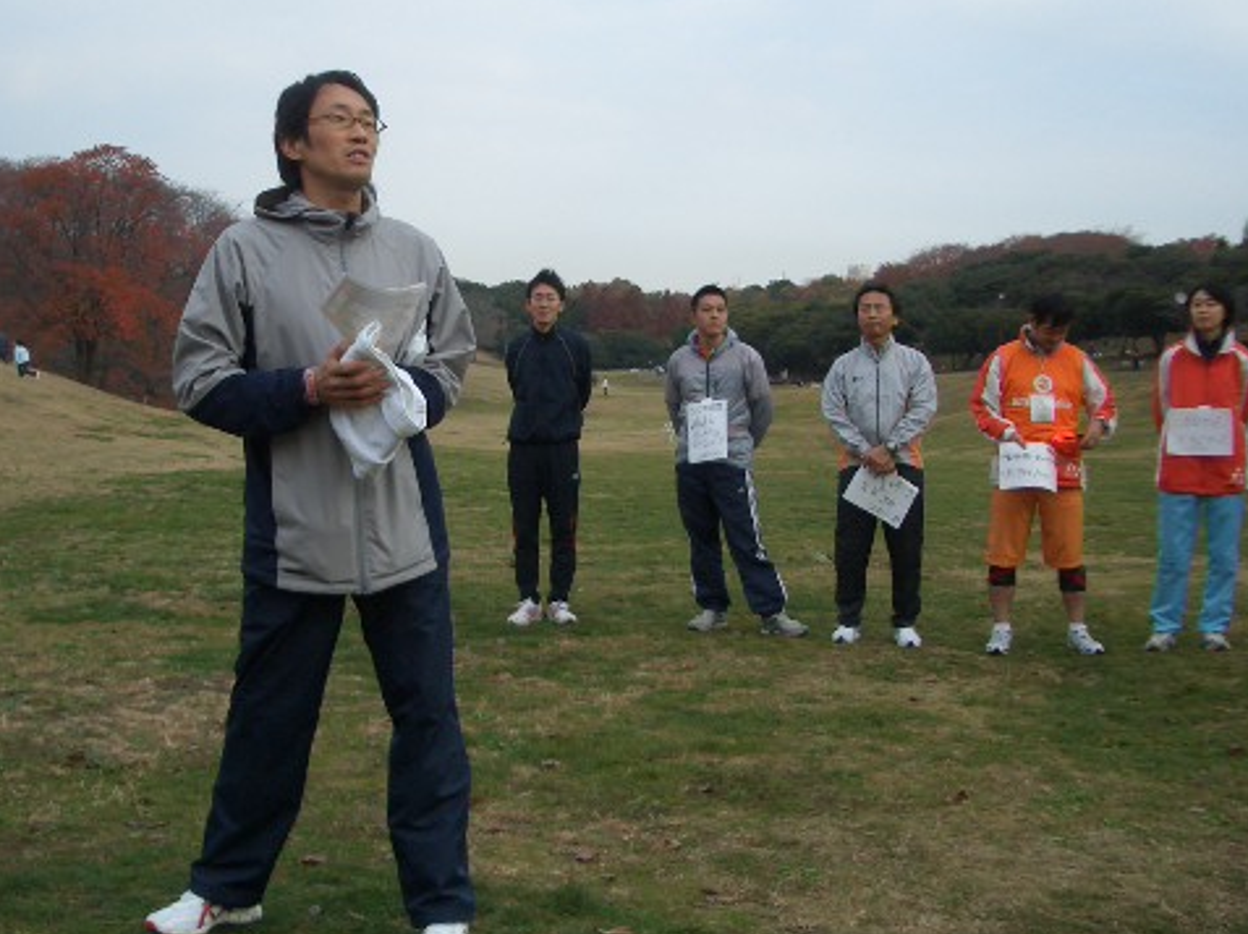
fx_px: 1693
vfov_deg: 30.8
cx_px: 476
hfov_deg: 40.2
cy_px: 403
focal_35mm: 47
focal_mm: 5.8
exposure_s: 1/800
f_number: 2.6
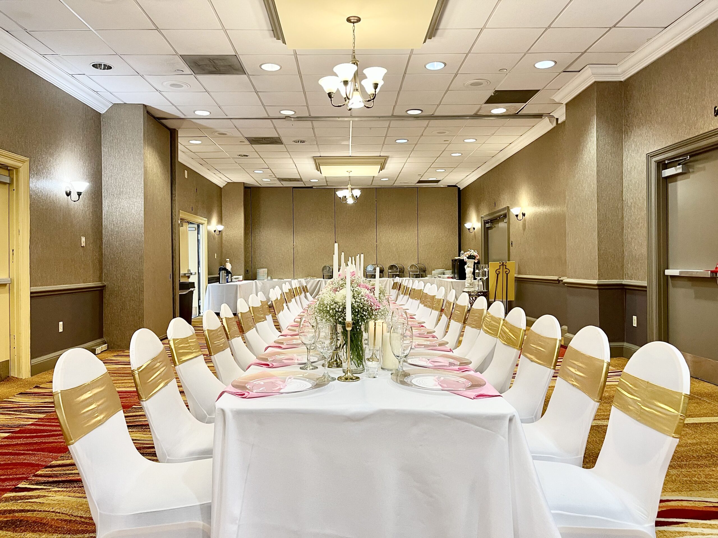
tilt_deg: -0.6
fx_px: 539
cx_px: 359
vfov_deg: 53.1
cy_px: 269
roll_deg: -0.6
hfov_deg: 67.3
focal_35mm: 26
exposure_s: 1/60
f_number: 1.6
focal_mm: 5.1
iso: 100
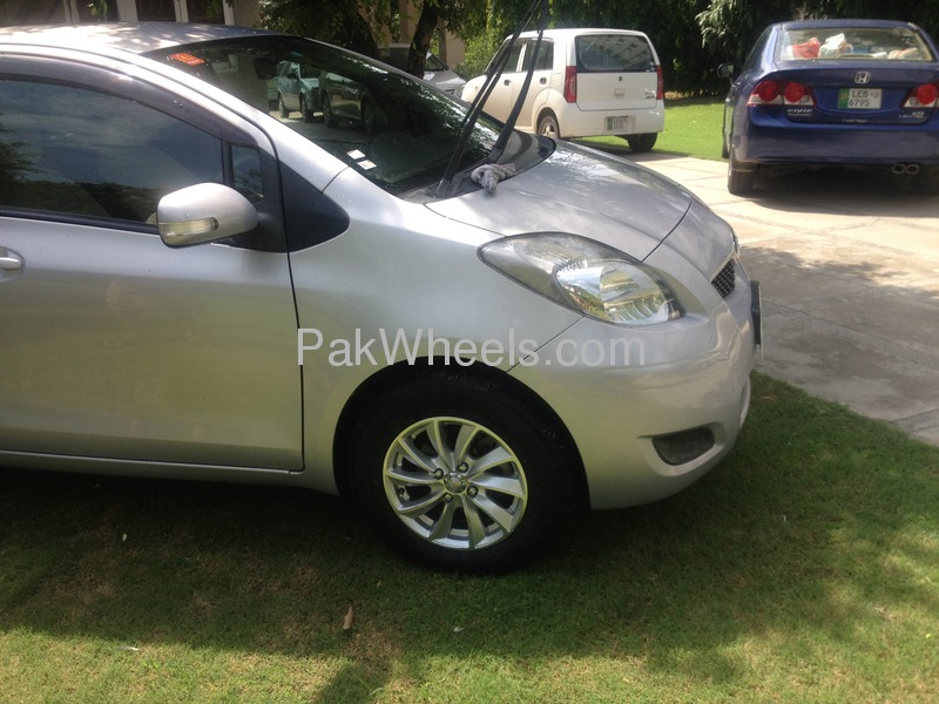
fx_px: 949
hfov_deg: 52.6
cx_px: 470
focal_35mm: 35
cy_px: 352
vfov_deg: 40.7
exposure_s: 1/699
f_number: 2.4
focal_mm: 4.28
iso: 64
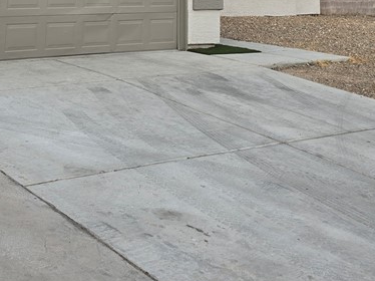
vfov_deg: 21.2
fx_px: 682
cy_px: -77
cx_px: 80
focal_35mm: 63
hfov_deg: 30.1
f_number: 1.7
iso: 12
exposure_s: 1/183
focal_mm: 6.3
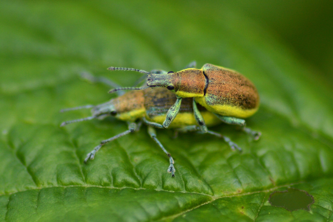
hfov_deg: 13.7
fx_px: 1387
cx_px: 166
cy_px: 111
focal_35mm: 150
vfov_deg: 9.1
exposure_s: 1/640
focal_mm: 100
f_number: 5
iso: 100
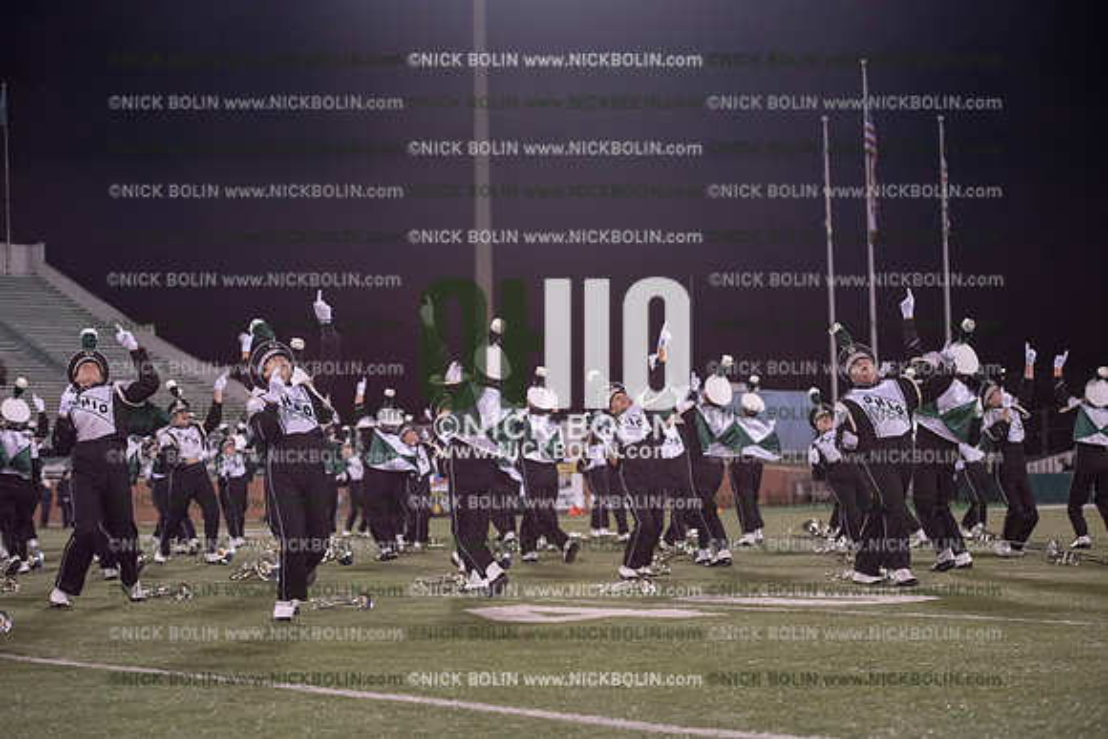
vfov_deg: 19.5
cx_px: 554
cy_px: 370
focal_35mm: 70
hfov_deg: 28.8
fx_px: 2155
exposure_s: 1/1250
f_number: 3.2
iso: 5000
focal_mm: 70
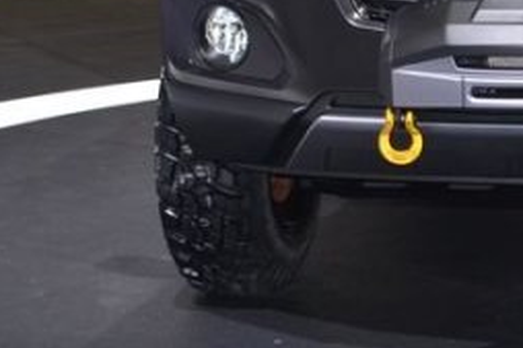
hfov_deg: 16.4
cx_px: 472
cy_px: -26
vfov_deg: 11.0
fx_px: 1786
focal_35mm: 123
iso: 400
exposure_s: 1/80
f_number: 4.2
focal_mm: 26
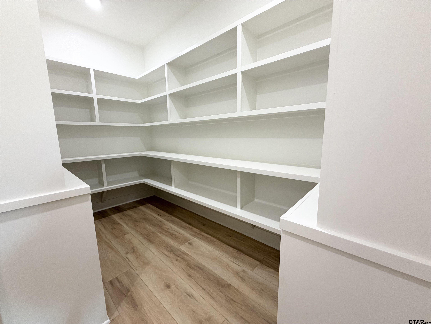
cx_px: 216
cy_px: 162
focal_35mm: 14
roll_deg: +1.6
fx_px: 174
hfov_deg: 102.1
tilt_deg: -8.8
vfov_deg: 85.7
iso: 250
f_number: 2.2
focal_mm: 2.22
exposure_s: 1/120
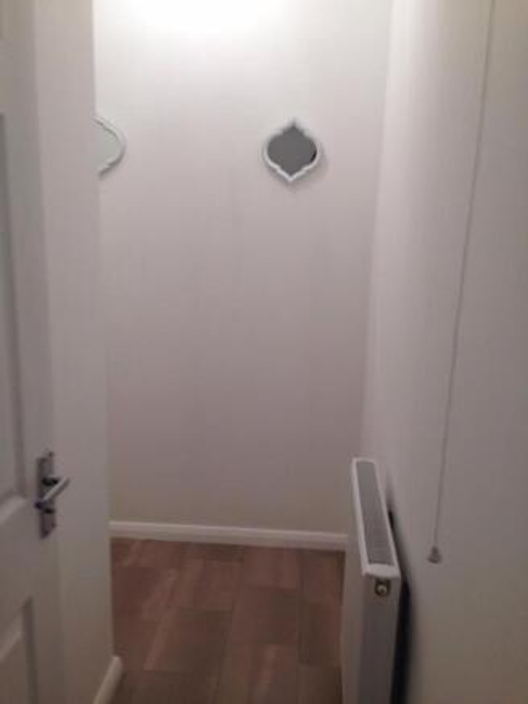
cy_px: 352
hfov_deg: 43.0
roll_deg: -2.1
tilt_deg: -10.9
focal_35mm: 33
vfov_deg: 55.3
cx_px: 264
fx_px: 671
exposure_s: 1/30
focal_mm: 4.12
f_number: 2.4
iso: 50
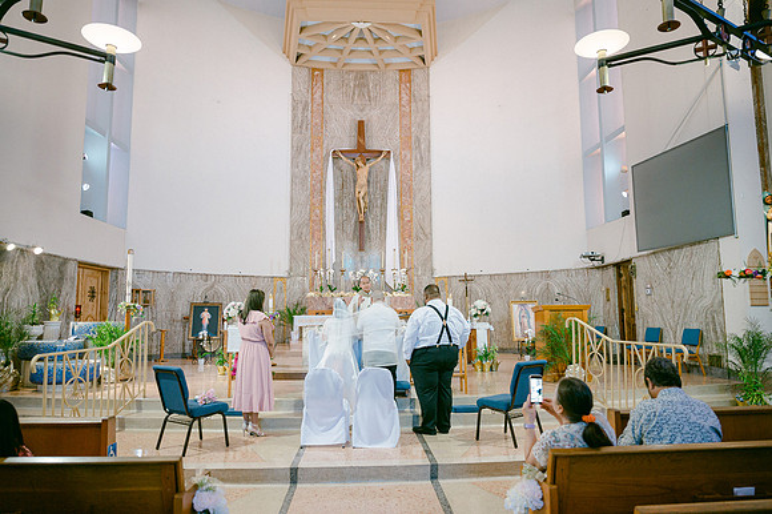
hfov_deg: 73.1
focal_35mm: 24
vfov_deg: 52.5
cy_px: 257
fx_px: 521
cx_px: 386
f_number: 2.8
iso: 1600
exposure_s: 1/250
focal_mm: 24
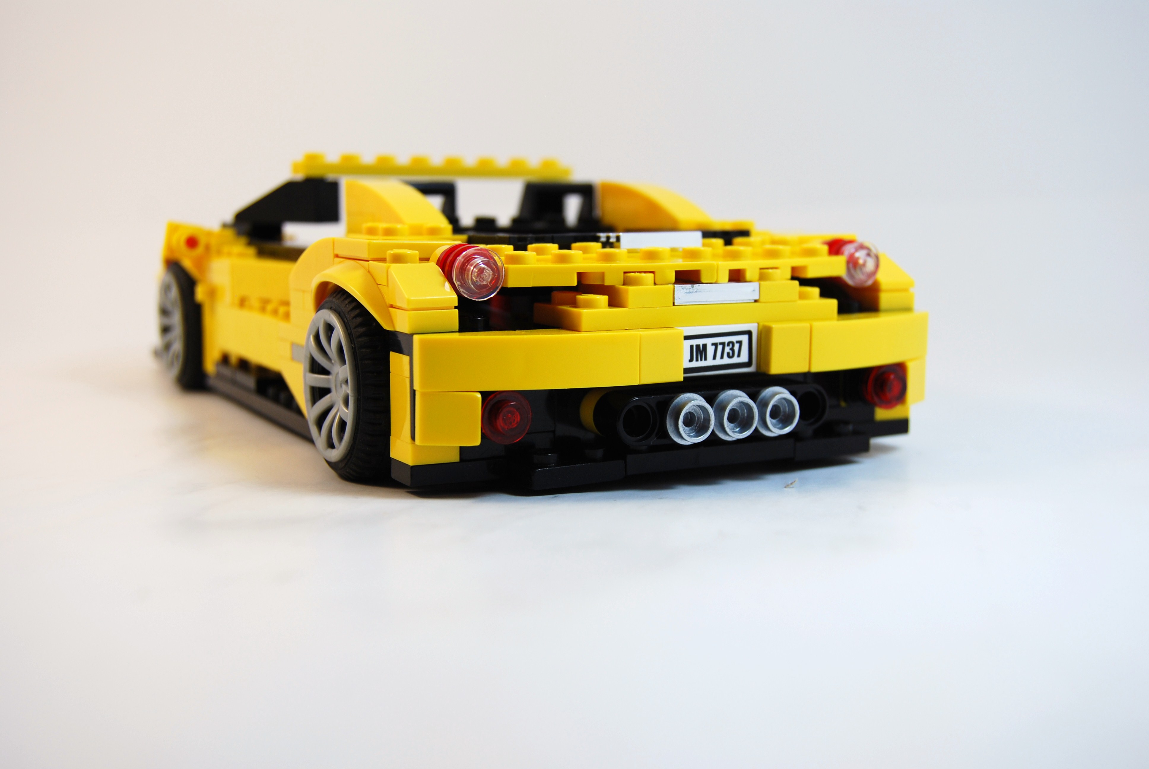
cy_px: 384
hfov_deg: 42.3
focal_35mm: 46
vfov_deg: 29.0
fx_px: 1486
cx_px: 574
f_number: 5.6
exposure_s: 1/125
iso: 125
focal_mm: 31
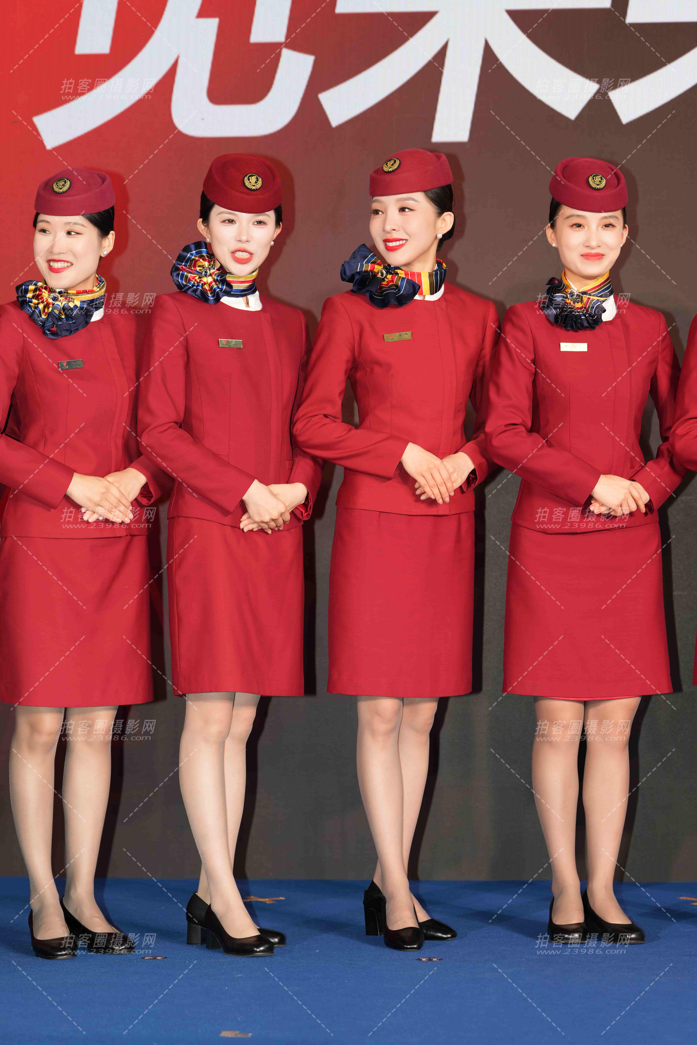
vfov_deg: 19.1
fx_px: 3107
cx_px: 348
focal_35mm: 107
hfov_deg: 12.8
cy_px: 522
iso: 320
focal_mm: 107
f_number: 3.5
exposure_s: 1/200
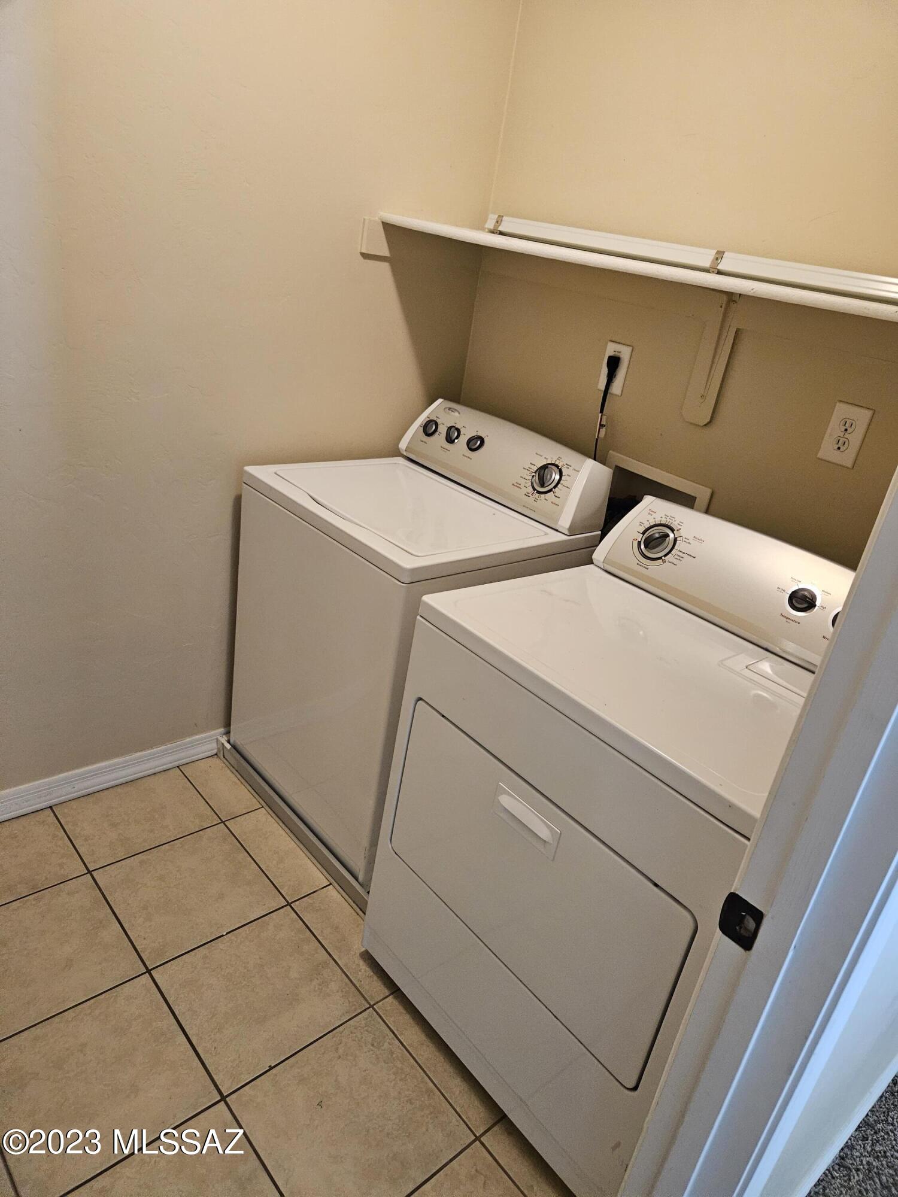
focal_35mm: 23
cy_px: 598
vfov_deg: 73.9
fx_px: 796
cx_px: 449
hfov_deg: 58.9
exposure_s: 1/120
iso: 1250
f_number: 1.8
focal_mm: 5.4
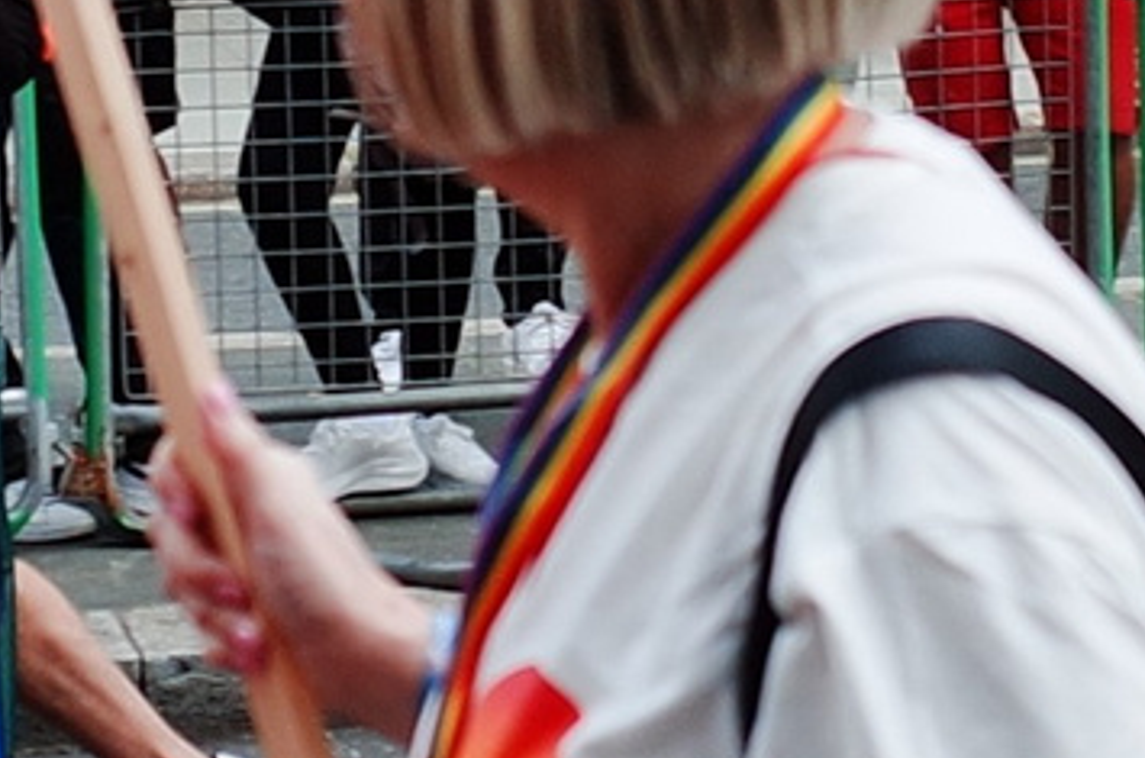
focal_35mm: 202
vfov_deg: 6.7
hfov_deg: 10.2
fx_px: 6410
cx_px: 822
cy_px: -226
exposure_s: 1/400
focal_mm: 18.3
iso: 125
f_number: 2.8
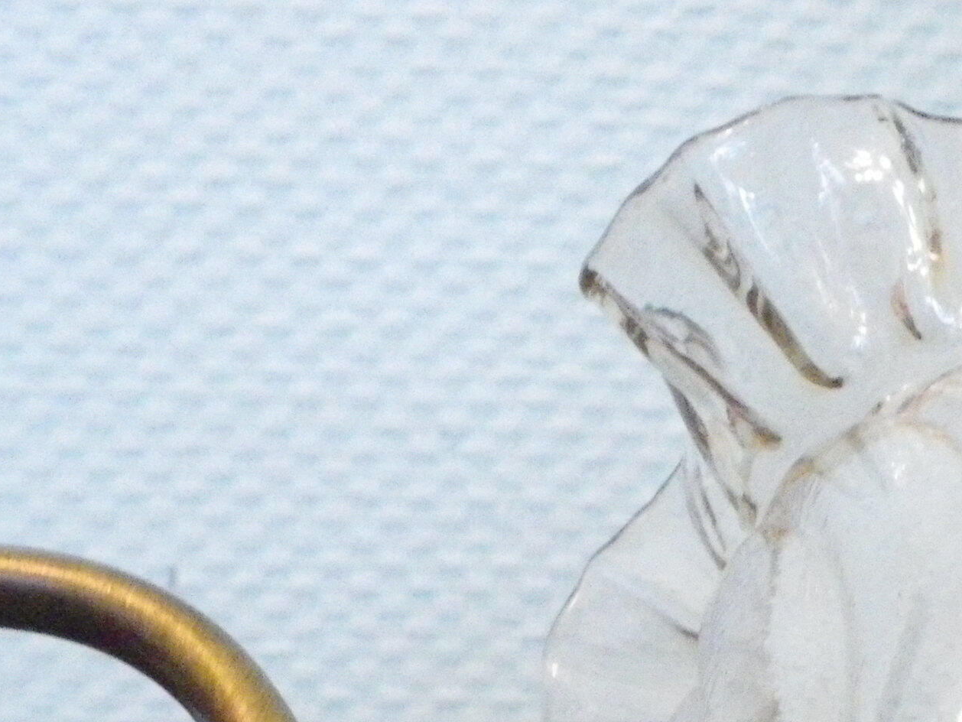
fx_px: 2474
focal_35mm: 89
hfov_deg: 22.0
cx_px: 607
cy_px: 872
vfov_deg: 15.9
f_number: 2.6
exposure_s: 1/30
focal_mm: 4.9
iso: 800
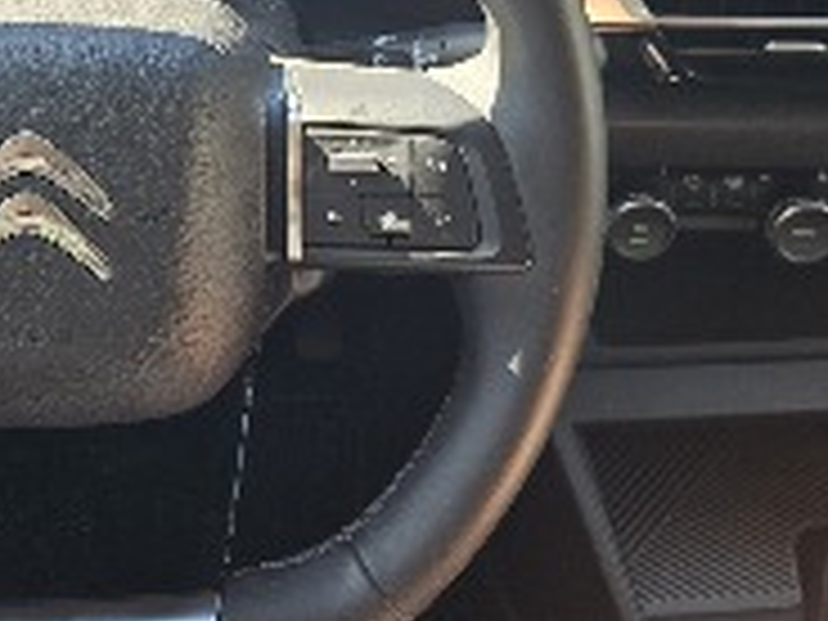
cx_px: 270
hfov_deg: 36.4
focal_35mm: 52
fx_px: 1244
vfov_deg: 27.0
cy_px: 50
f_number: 1.8
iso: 25
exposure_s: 1/100
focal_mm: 5.4
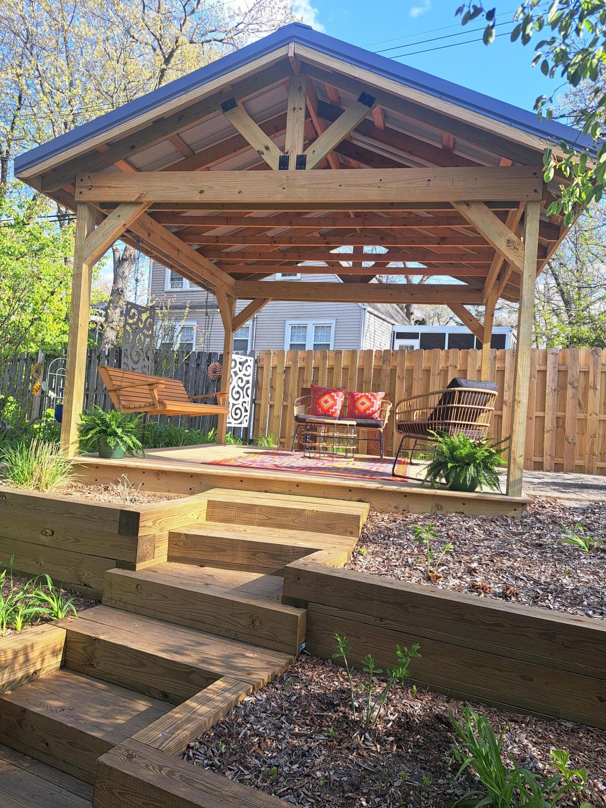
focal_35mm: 24
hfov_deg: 56.8
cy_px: 404
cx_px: 303
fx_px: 560
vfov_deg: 71.6
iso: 50
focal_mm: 5.23
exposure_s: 1/338
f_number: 1.8
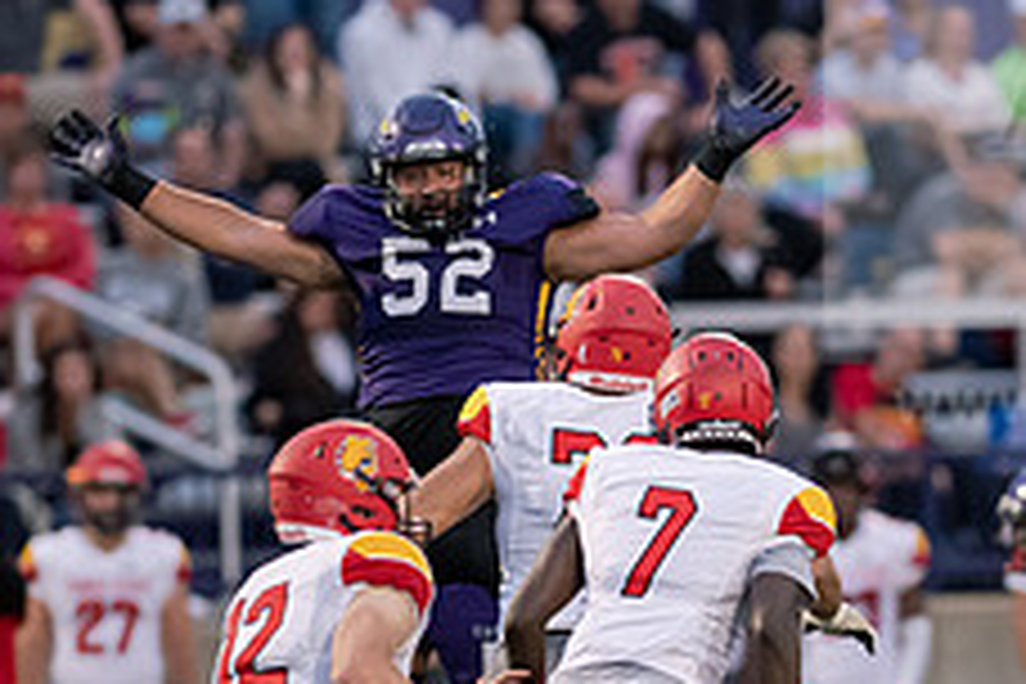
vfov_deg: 1.8
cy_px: 497
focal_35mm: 763
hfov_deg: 2.7
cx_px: 688
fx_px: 21744
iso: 3200
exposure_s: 1/800
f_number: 2.8
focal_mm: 300
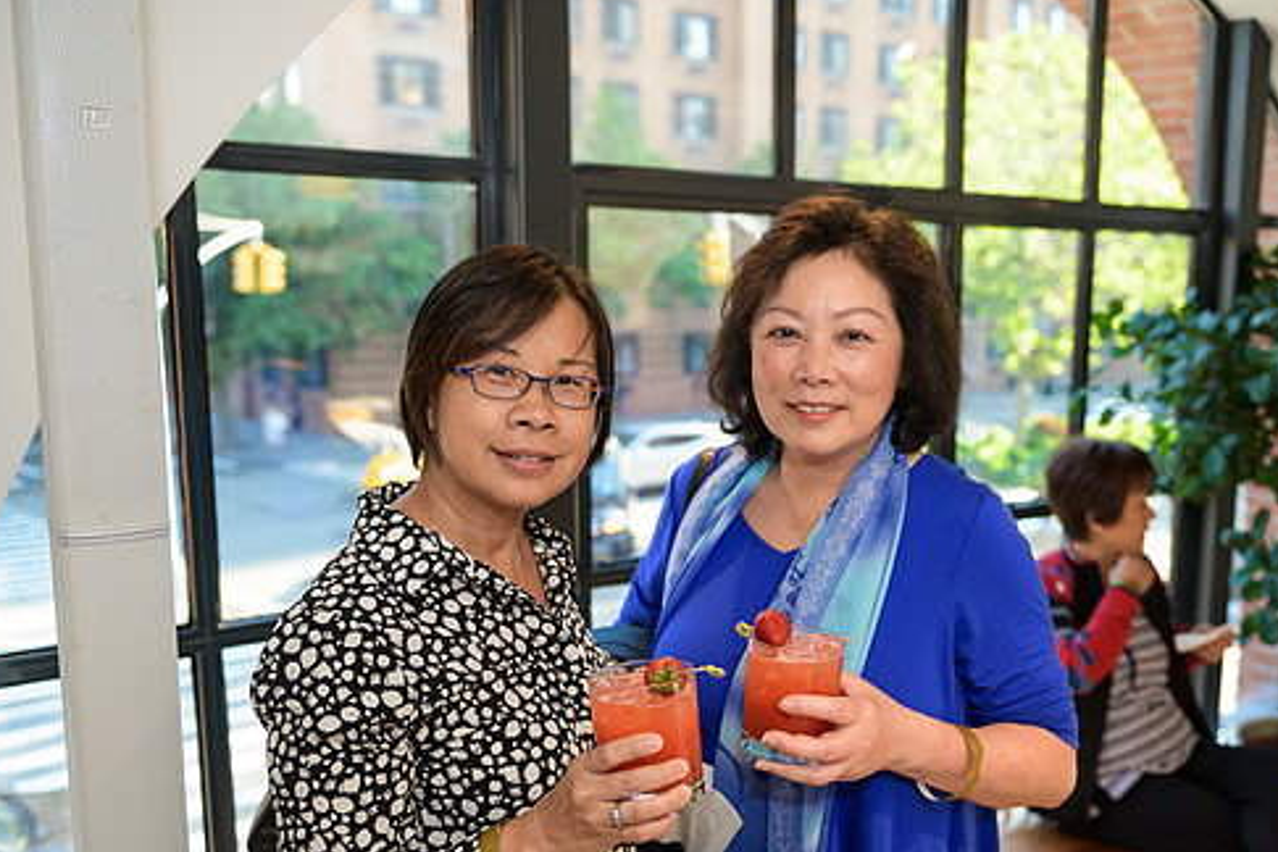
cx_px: 728
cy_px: 501
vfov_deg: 35.8
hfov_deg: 51.7
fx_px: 1313
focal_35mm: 37
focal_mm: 31
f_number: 3.2
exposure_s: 1/125
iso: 400
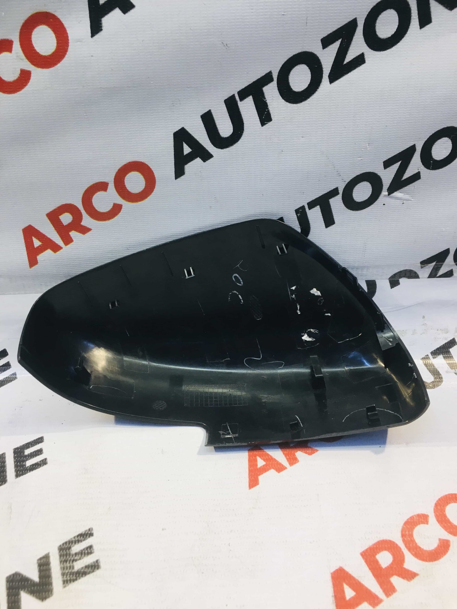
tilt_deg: -33.0
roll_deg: +0.6
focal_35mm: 29
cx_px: 228
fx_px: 510
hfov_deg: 48.2
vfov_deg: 61.7
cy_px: 304
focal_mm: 4.15
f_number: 2.2
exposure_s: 1/33
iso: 40
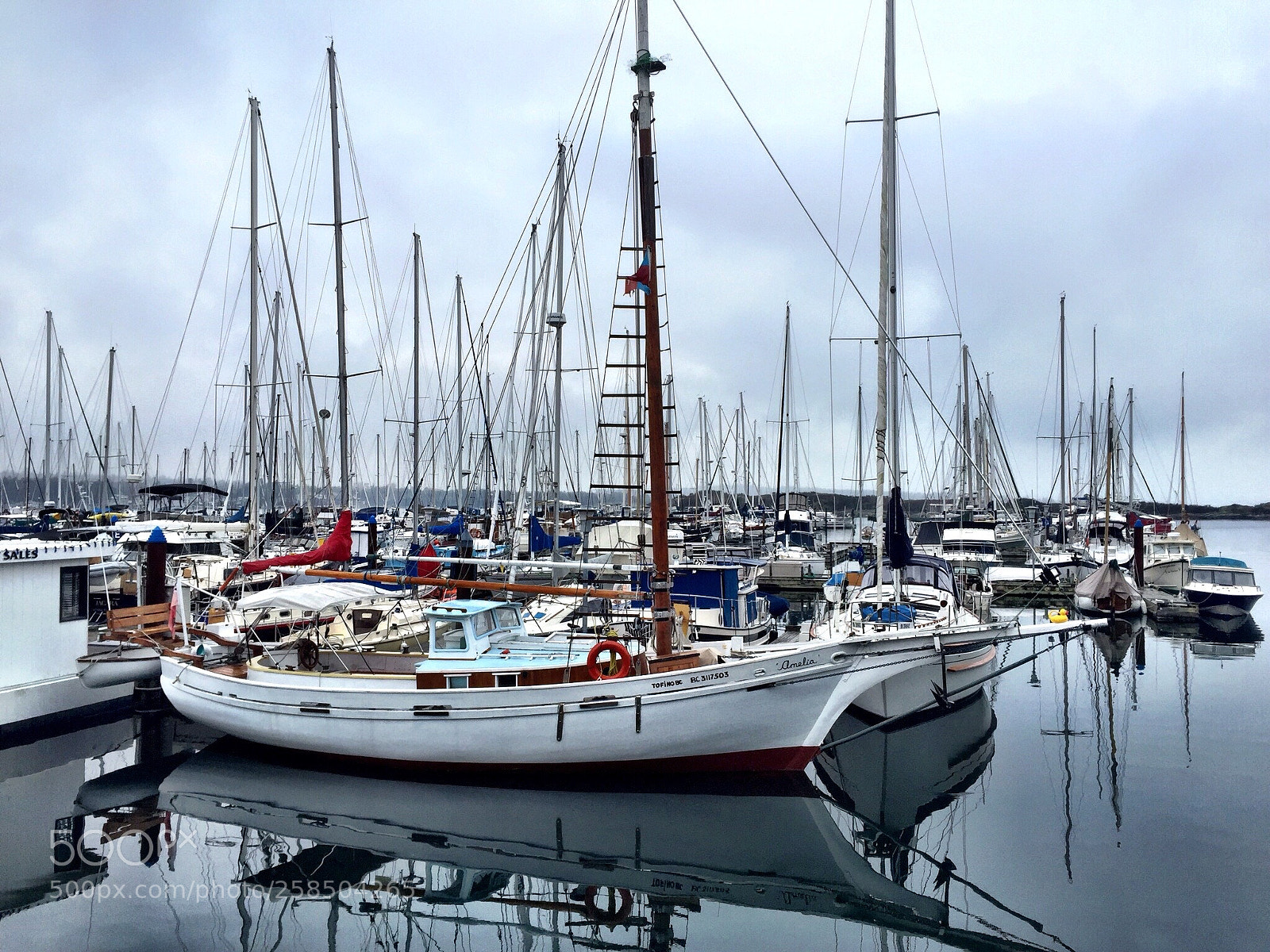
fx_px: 1064
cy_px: 476
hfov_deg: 61.7
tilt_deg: +1.7
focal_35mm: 29
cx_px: 635
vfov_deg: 48.2
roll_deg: +0.1
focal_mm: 4.15
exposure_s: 1/403
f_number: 2.2
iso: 32
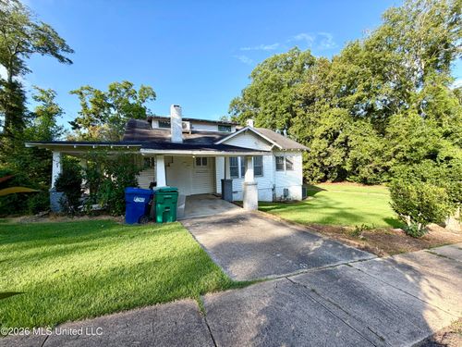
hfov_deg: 102.1
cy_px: 174
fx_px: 187
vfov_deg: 85.7
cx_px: 231
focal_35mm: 14
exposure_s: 1/502
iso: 50
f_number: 2.2
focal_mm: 2.22
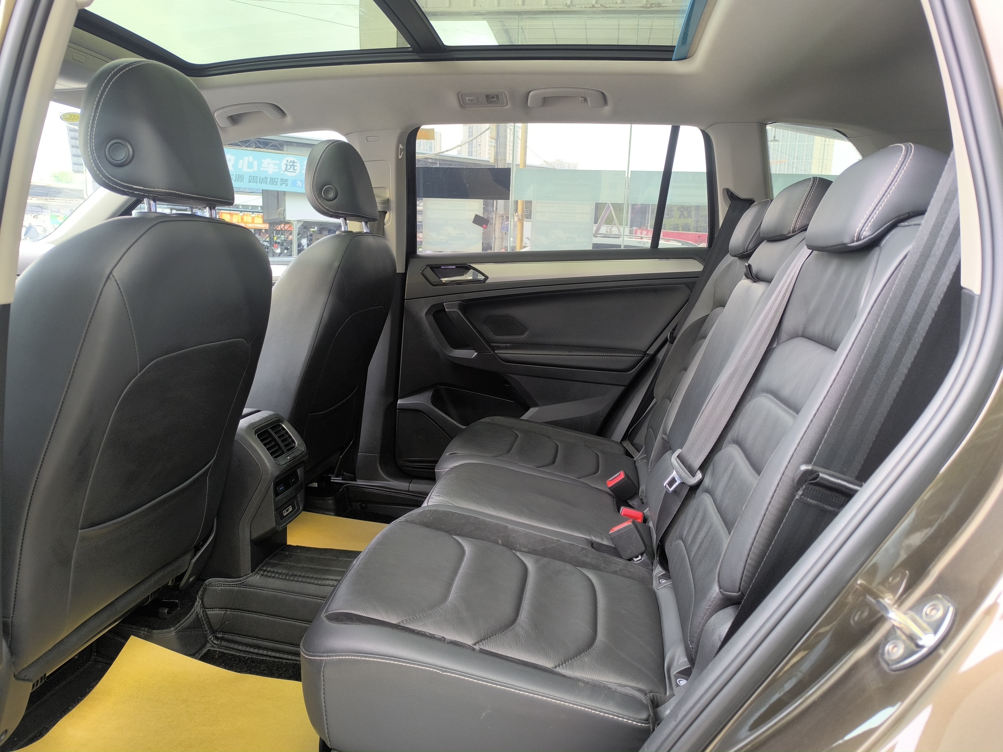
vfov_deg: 58.9
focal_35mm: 23
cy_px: 376
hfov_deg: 73.9
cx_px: 502
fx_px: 666
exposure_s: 1/50
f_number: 1.65
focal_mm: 6.14
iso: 800
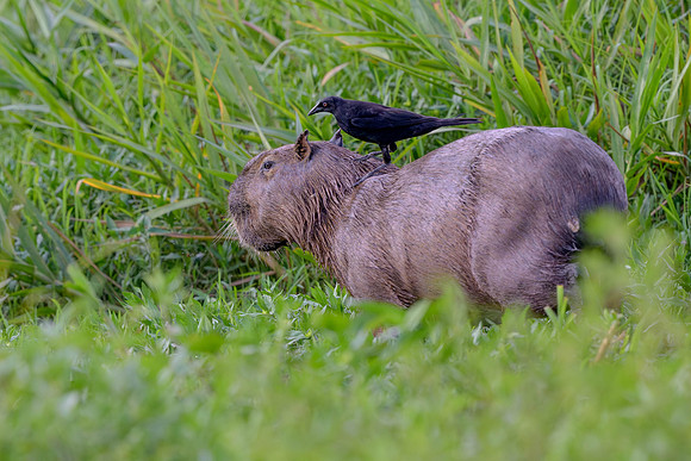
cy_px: 204
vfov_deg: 1.6
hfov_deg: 2.5
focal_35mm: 839
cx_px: 457
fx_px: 16115
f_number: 4.5
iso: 2200
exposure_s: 1/3200
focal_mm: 400
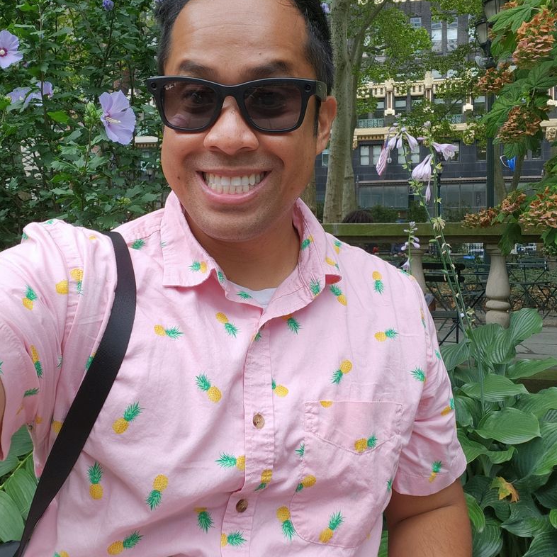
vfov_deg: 45.9
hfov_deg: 46.0
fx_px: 655
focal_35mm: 36
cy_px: 240
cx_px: 271
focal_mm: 2.9
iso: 50
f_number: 2.2
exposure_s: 1/263
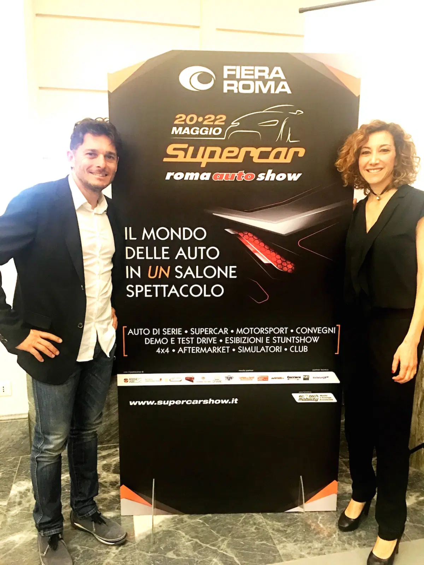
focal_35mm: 29
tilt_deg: -9.5
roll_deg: -0.1
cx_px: 212
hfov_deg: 48.2
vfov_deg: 61.7
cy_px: 282
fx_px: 474
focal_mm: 4.15
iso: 80
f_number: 2.2
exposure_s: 1/10
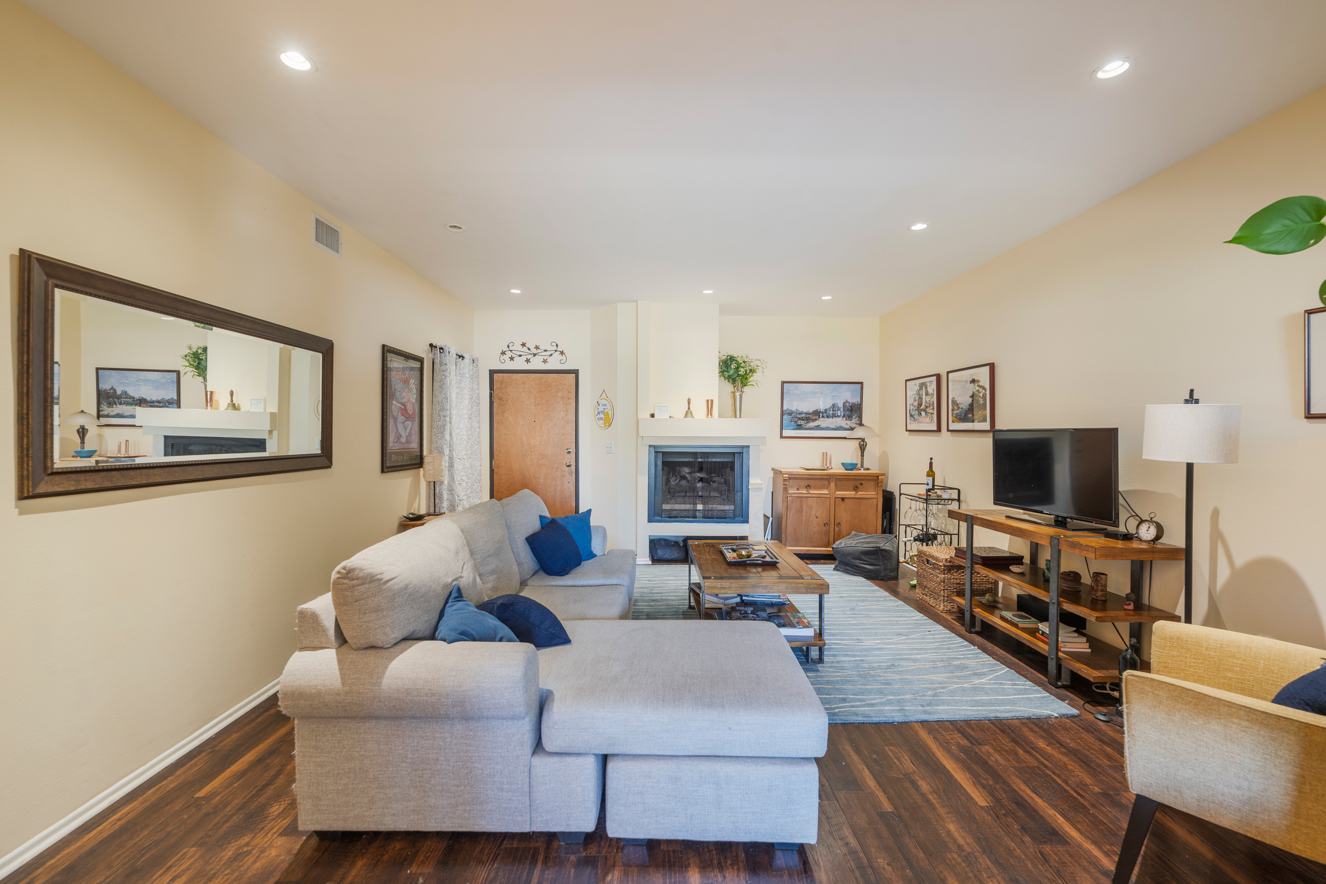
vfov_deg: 81.2
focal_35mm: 14
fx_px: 516
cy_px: 442
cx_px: 663
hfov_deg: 104.3
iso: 100
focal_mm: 14
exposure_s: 1/1.67
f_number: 7.1
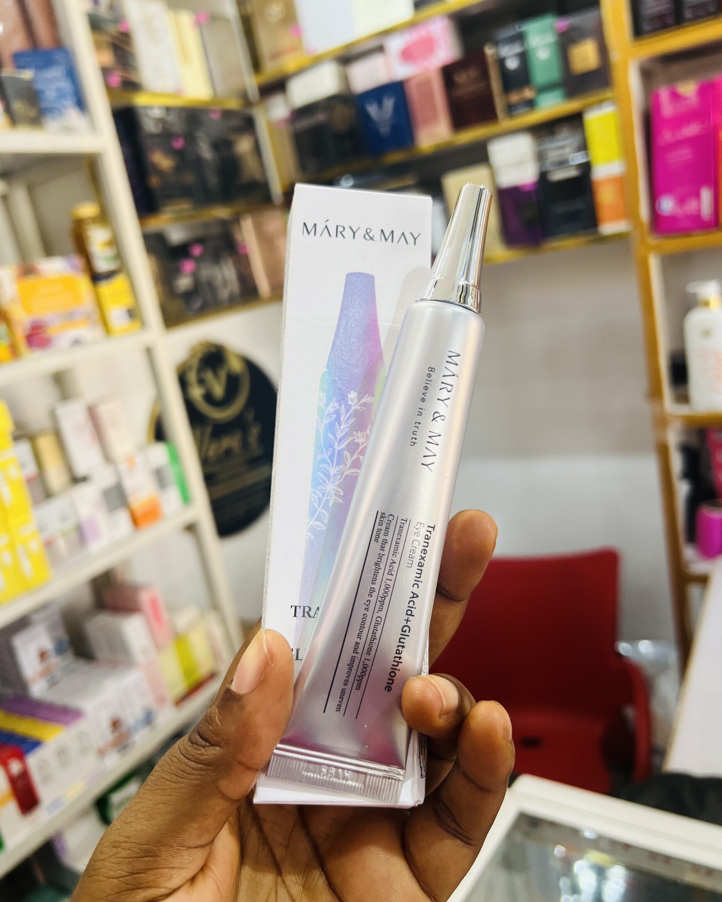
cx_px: 366
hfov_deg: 51.5
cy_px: 442
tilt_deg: -13.2
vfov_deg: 62.2
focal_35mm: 28
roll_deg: +11.4
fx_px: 748
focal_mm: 5.7
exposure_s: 1/100
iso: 80
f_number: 1.5
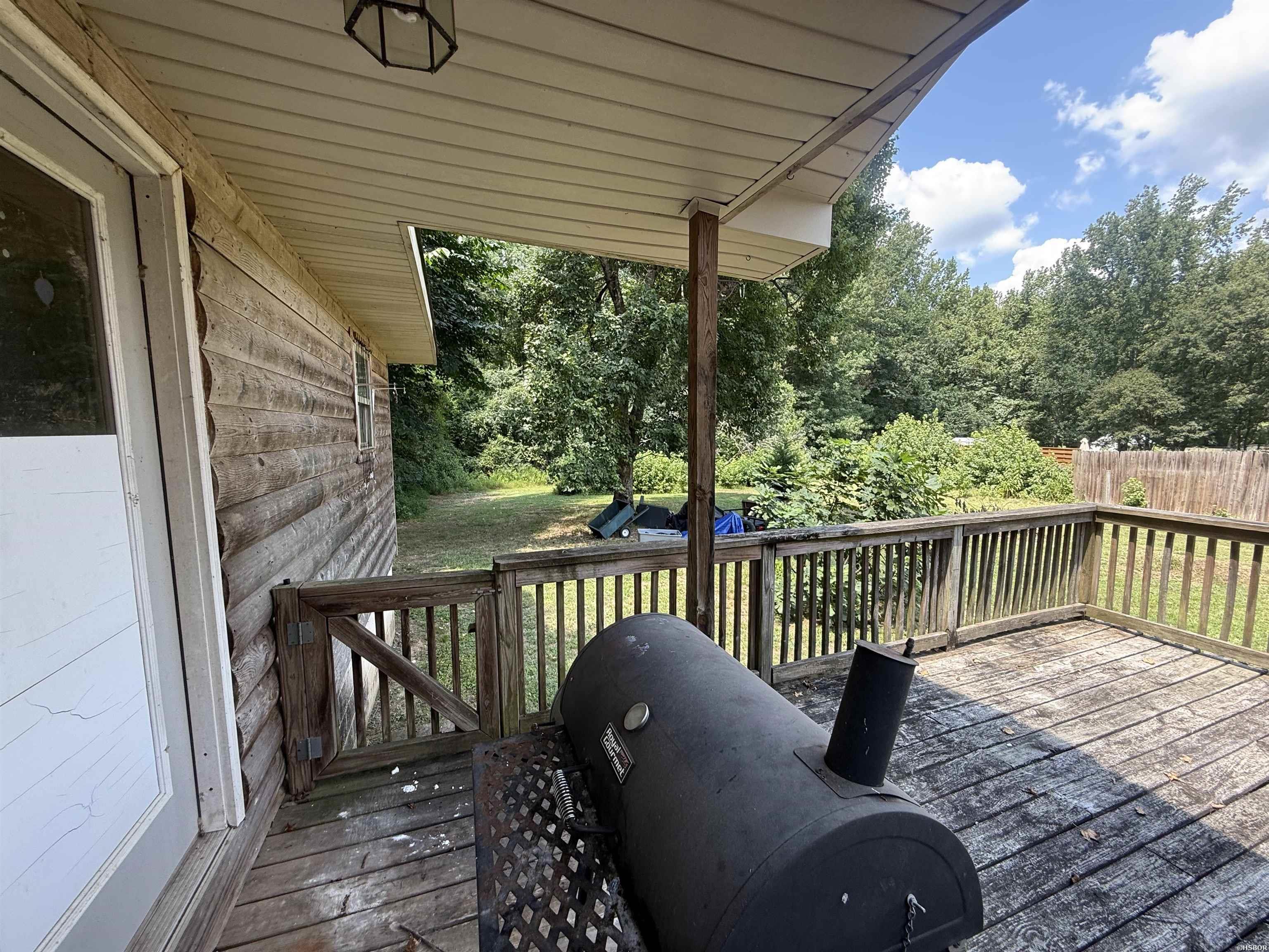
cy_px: 476
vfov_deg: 85.7
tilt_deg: -6.1
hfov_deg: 102.1
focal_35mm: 14
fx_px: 513
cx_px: 634
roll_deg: +0.1
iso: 50
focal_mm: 2.22
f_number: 2.2
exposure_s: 1/119
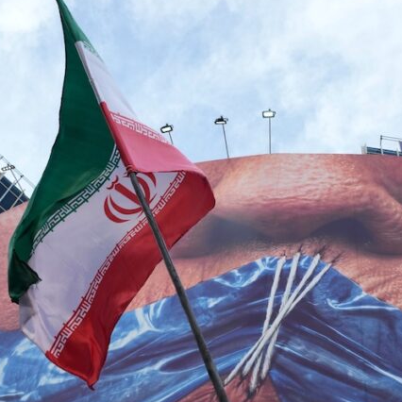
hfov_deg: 34.6
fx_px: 644
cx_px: 242
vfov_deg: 34.1
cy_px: 295
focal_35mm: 49
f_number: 5
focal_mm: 24
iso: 500
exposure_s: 1/800
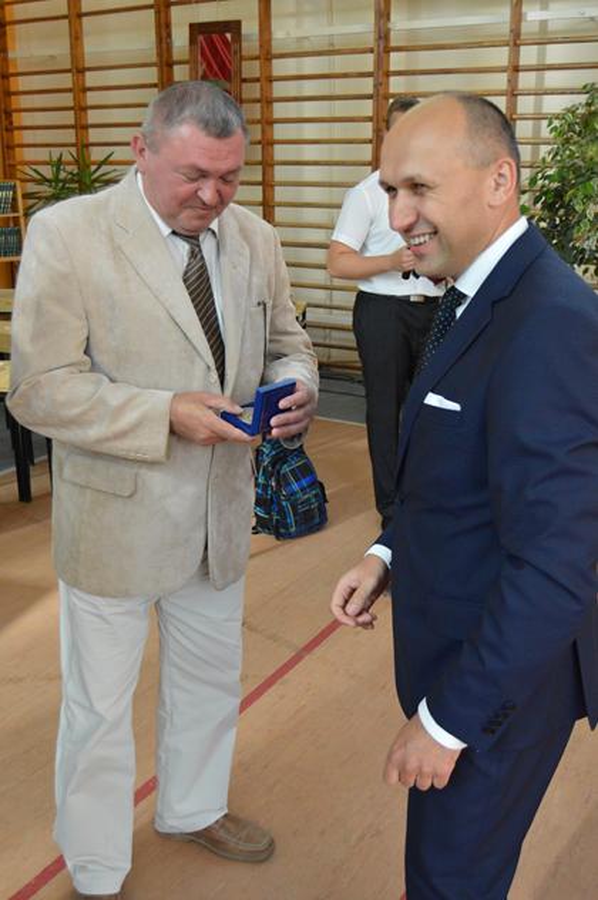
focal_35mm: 34
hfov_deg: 38.3
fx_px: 861
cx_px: 299
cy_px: 450
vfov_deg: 55.2
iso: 3200
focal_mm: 23
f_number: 3.8
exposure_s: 1/400
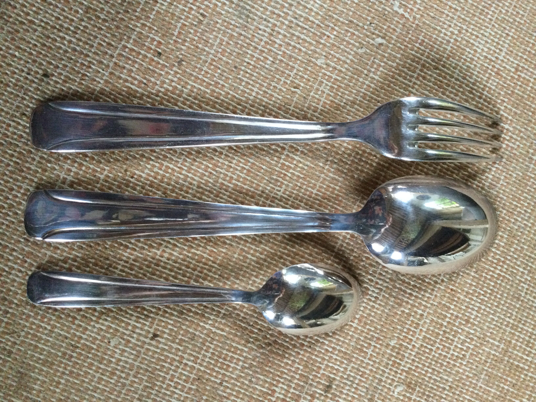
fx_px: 480
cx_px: 268
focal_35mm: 31
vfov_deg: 45.4
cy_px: 201
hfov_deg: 58.4
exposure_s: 1/20
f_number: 2.4
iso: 200
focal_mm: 3.3
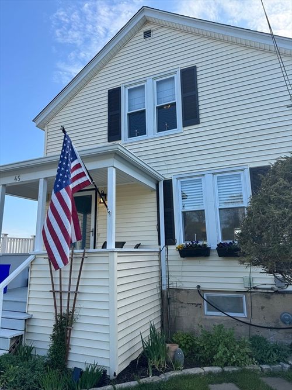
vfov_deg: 71.6
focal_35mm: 24
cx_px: 146
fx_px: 270
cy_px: 195
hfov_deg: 56.8
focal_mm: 6.76
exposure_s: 1/1869
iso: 80
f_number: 1.78
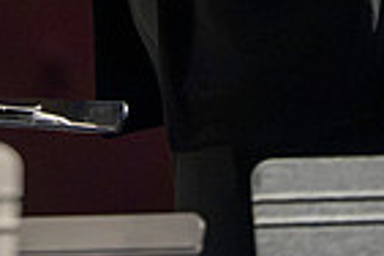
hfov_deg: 2.9
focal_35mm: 700
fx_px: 7466
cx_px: 142
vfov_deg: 2.0
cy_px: -244
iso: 12800
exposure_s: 1/640
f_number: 2.8
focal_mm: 170
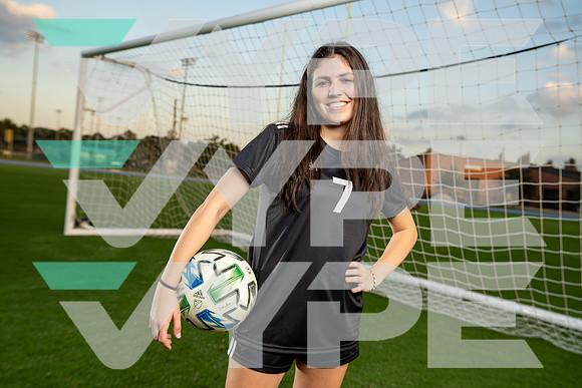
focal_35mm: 34
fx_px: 550
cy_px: 194
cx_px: 291
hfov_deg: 55.8
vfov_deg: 38.9
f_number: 4
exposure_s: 1/250
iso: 160
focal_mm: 34
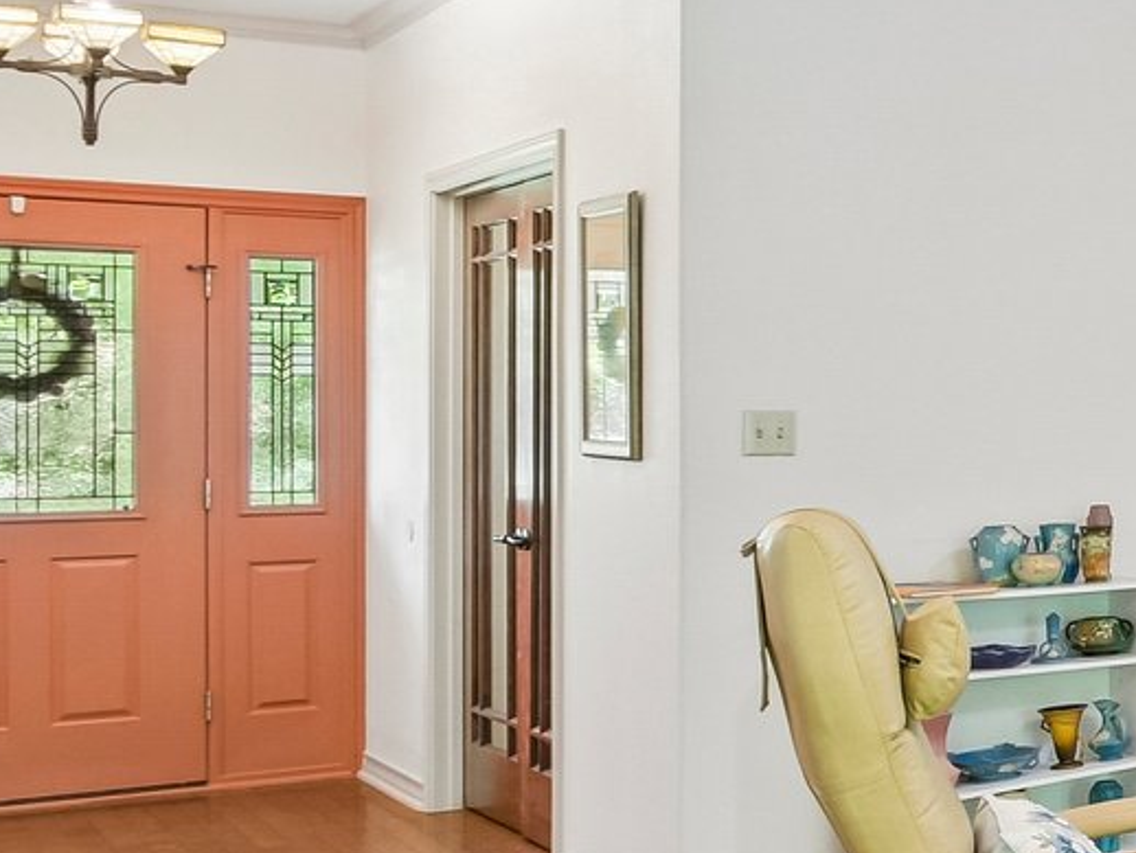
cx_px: 2105
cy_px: 330
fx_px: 1871
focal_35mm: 57
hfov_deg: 21.0
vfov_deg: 25.6
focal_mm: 10
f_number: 8
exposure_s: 1/6
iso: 400
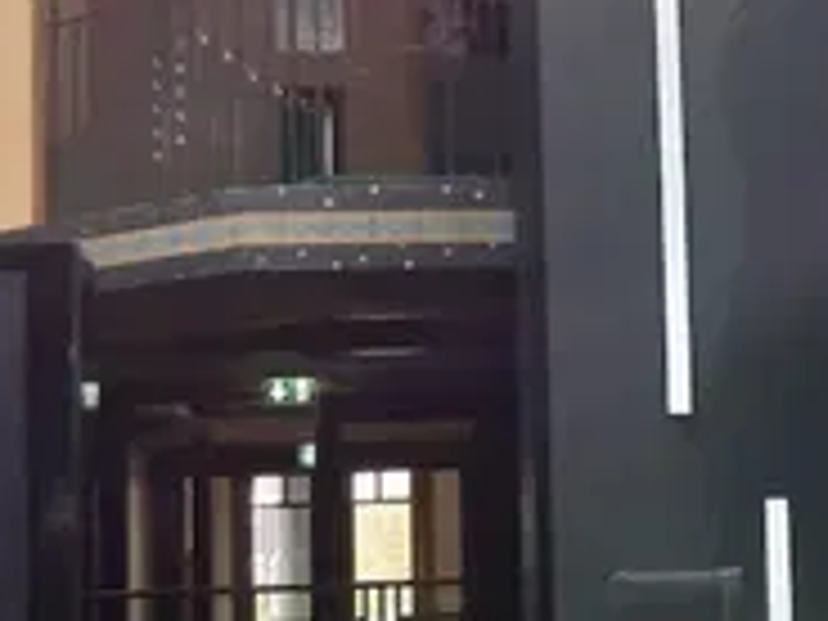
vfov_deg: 13.1
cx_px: 891
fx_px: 2703
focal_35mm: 113
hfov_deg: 16.9
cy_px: 315
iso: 100
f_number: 1.7
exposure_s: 1/50
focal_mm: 3.92
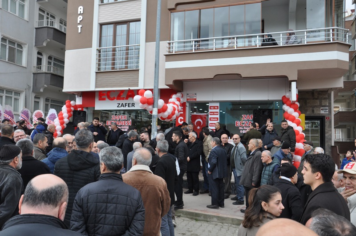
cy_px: 118
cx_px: 178
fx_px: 326
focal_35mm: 33
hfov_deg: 57.3
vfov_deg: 39.9
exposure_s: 1/100
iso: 640
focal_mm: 22
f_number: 10
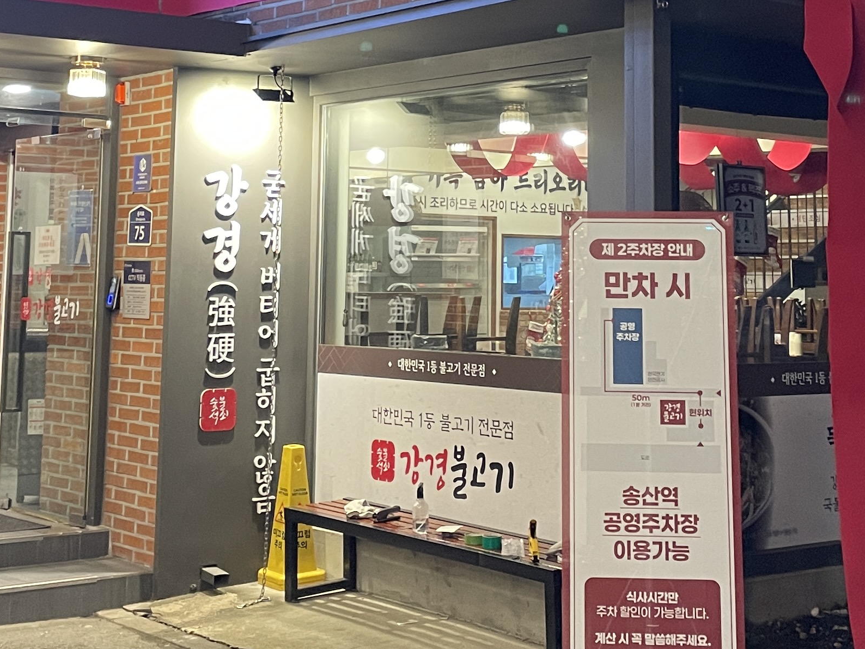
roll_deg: -0.7
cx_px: 486
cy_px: 74
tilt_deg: +5.8
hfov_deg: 29.4
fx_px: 1649
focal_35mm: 66
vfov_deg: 21.8
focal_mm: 4.2
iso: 320
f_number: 1.6
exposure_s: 1/60
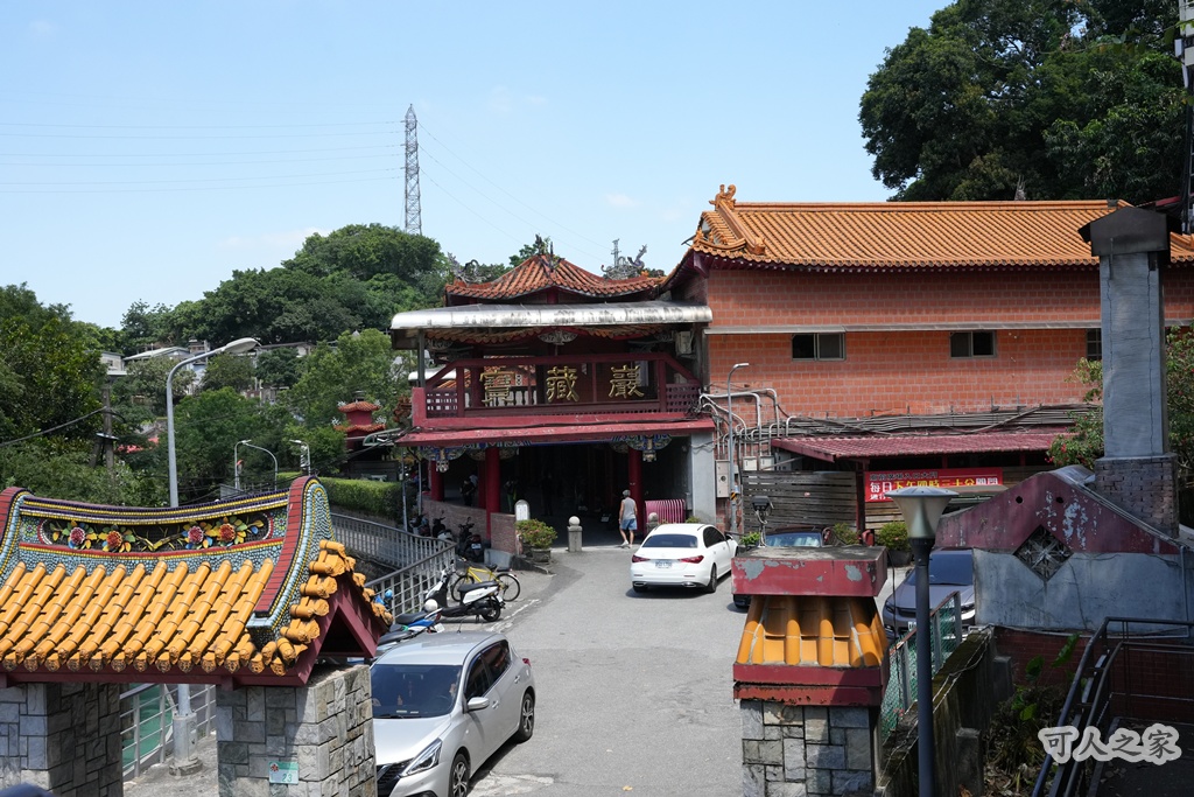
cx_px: 597
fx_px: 1260
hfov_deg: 50.7
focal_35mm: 38
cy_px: 398
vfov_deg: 35.1
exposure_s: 1/2500
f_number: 9
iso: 2500
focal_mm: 38
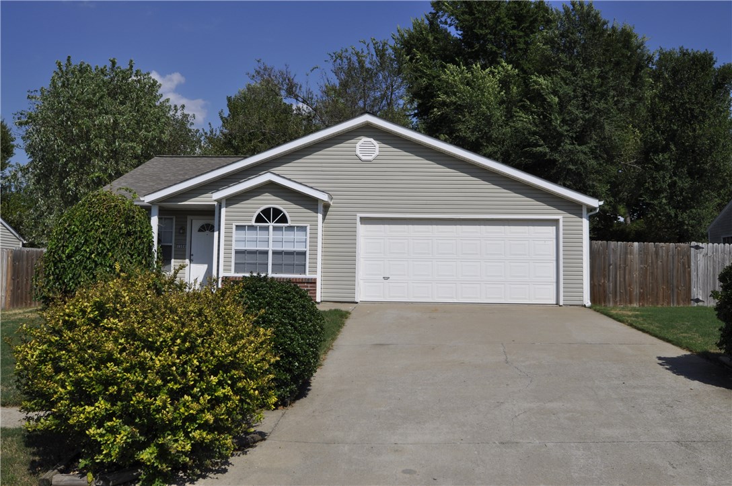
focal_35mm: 33
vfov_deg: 39.9
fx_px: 670
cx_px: 366
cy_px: 243
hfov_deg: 57.3
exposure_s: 1/500
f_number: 11
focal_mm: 22
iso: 200
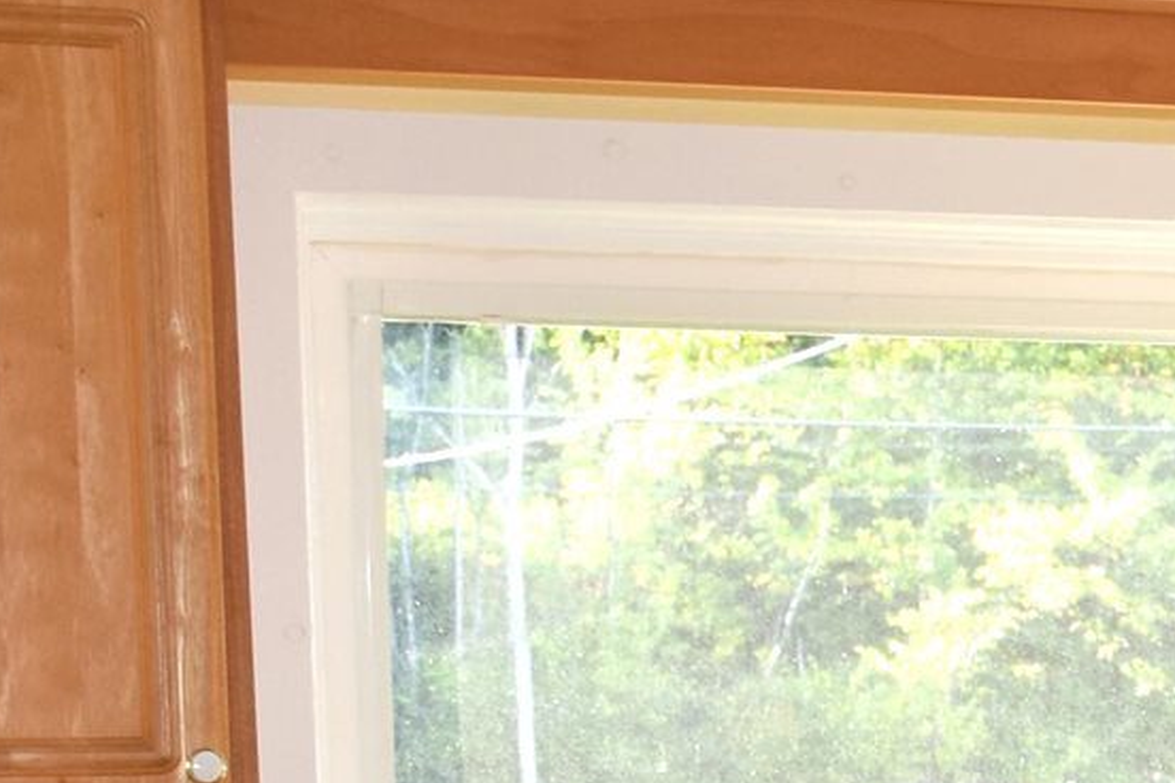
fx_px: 5450
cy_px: 1453
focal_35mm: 167
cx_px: 2169
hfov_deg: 11.4
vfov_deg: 7.9
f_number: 4
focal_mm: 20
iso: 200
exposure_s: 1/60
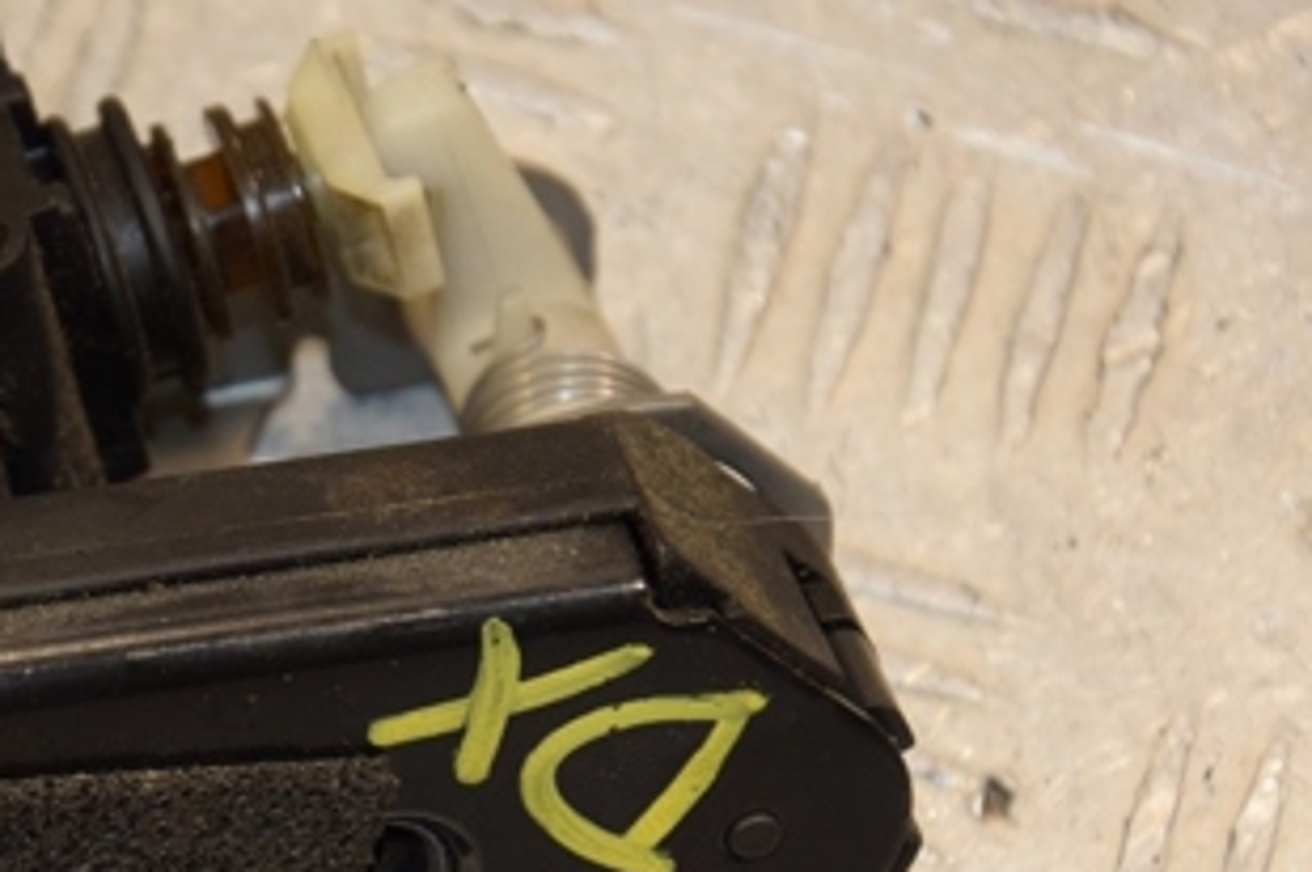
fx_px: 9576
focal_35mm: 263
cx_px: -13
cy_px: 588
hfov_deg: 7.8
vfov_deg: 5.2
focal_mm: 85
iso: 800
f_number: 5.6
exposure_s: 1/200
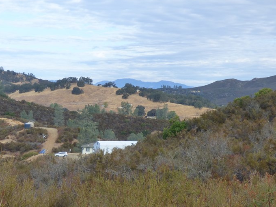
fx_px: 877
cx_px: 108
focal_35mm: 110
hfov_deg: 17.9
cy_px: 138
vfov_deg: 13.4
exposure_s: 1/400
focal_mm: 12.29
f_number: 4.3
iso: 160
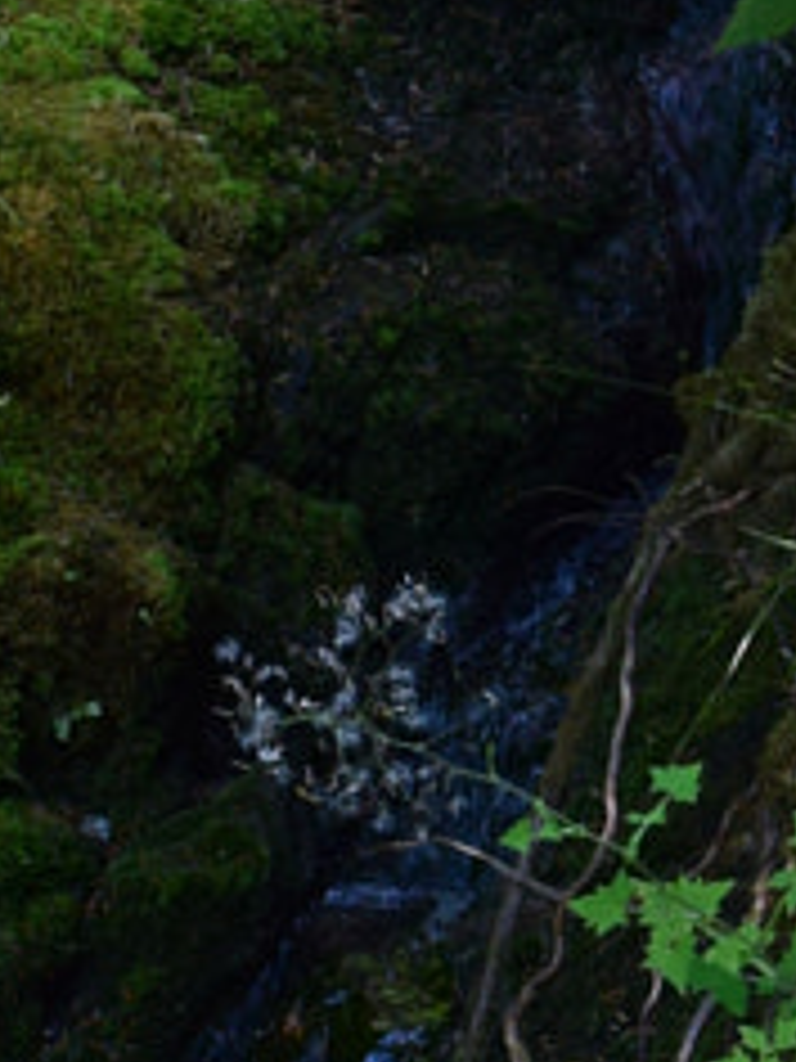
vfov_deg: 8.4
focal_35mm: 235
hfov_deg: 6.3
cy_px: 18
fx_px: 7205
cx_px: 223
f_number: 8
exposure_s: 1/60
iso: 400
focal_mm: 24
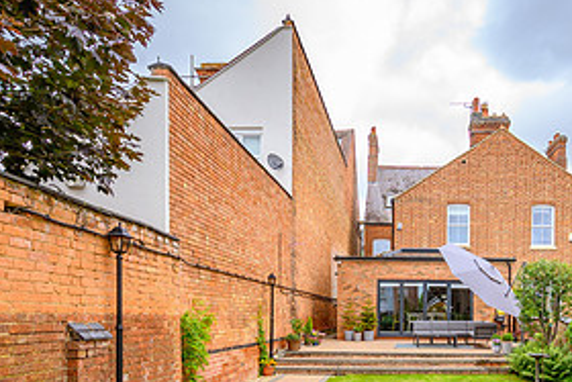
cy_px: 318
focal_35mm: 30
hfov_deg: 59.7
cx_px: 404
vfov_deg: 41.4
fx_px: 477
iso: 100
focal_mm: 14.5
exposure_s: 1/60
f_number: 8
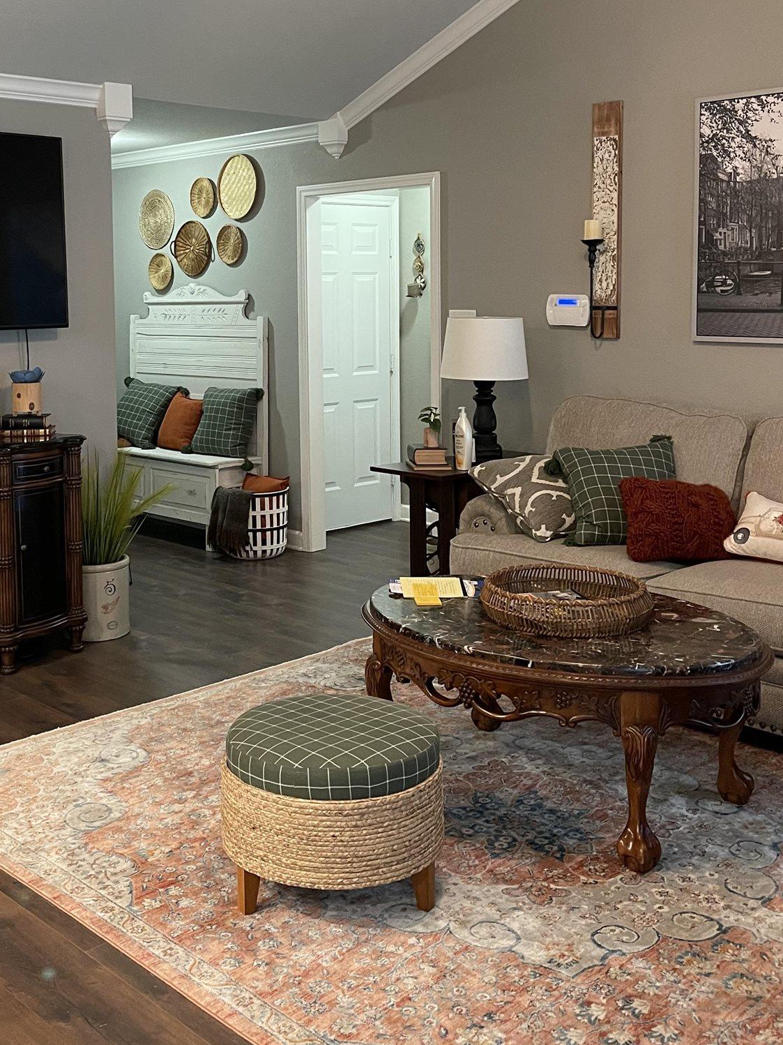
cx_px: 257
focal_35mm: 40
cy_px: 368
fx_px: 1207
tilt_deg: -3.5
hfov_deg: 35.6
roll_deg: +0.8
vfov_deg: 46.2
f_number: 1.6
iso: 400
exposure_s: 1/60
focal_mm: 5.1
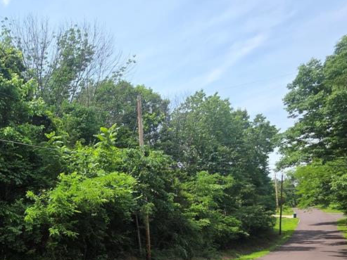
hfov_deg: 51.9
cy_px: 235
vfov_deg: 46.3
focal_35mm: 27
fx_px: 271
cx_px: -1
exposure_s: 1/1090
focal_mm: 2.2
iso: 40
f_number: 1.9
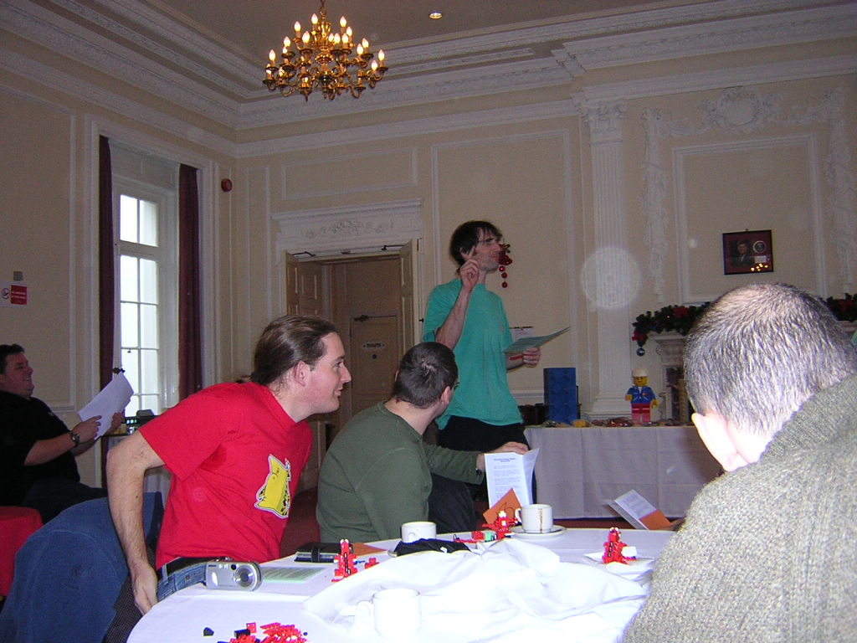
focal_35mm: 36
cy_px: 322
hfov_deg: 51.4
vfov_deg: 39.7
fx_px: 891
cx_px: 428
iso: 297
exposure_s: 1/60.1
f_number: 2.6
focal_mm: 4.7
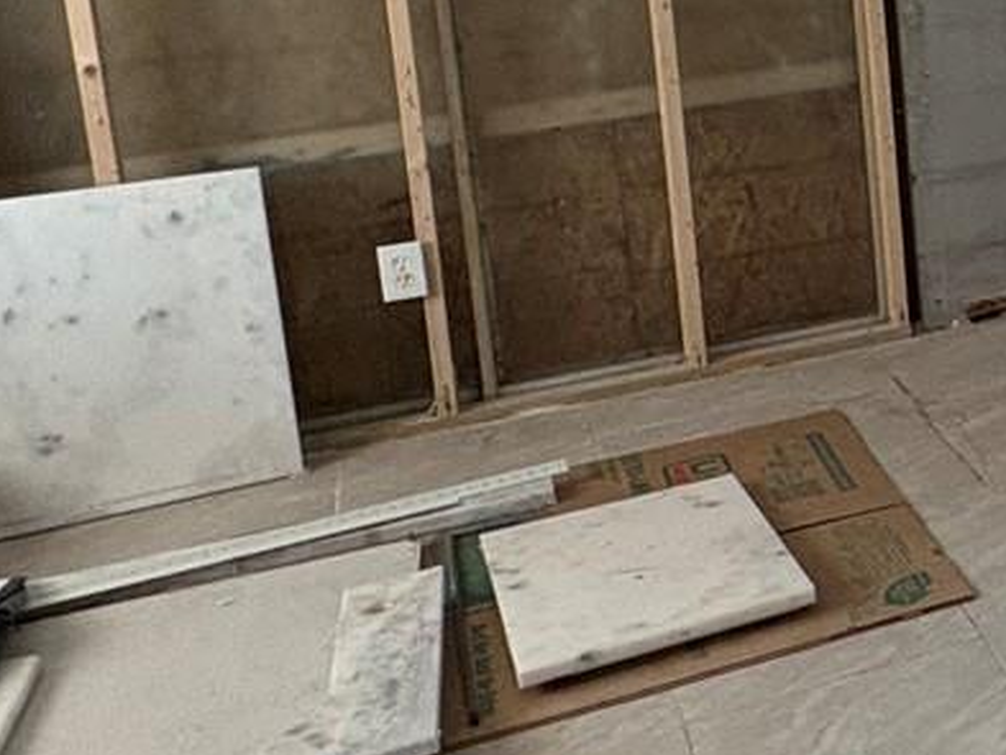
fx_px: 1657
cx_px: 1544
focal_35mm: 57
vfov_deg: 24.7
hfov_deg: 25.0
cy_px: 33
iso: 320
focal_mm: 2.22
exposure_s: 1/60
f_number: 2.2
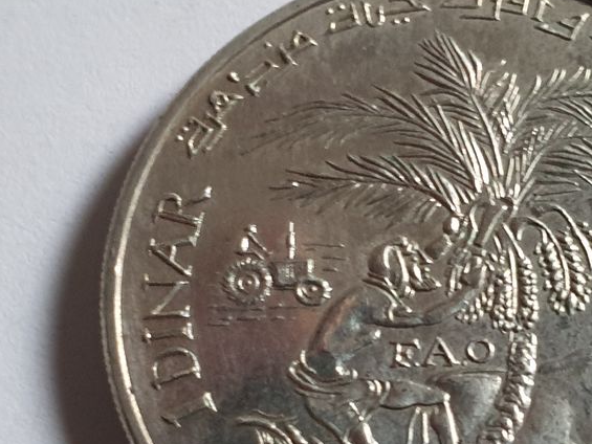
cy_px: 314
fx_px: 787
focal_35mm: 46
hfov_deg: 39.9
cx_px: 455
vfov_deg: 31.2
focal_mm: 4.3
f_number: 2.4
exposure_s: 1/50
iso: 400
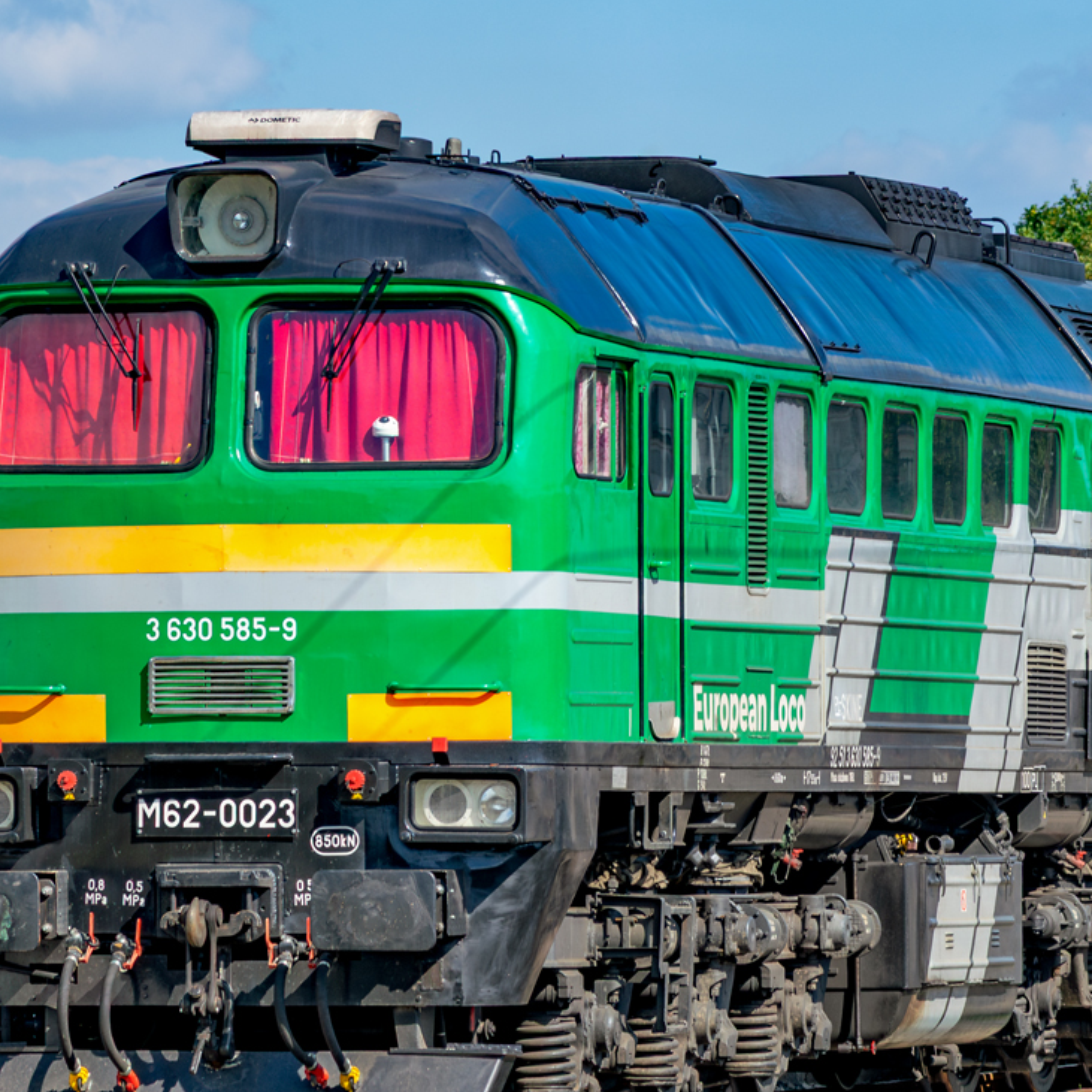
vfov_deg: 5.2
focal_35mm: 335
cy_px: 622
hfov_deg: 5.2
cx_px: 672
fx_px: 11956
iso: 100
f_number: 8
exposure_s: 1/320
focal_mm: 120
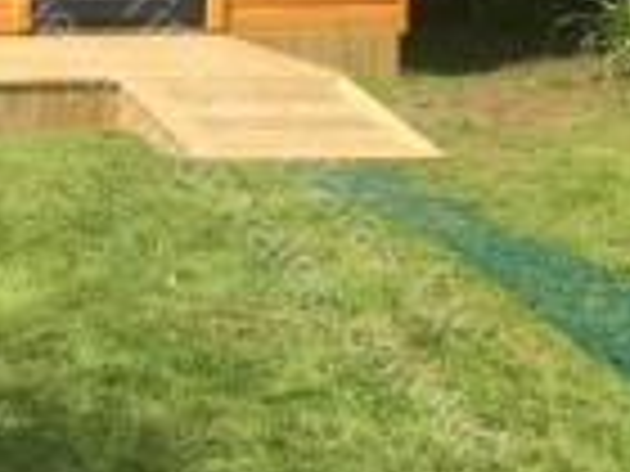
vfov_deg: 13.5
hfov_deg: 15.8
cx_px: -508
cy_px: -139
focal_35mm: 106
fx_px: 1929
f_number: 2.2
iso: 25
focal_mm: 4.15
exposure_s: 1/712
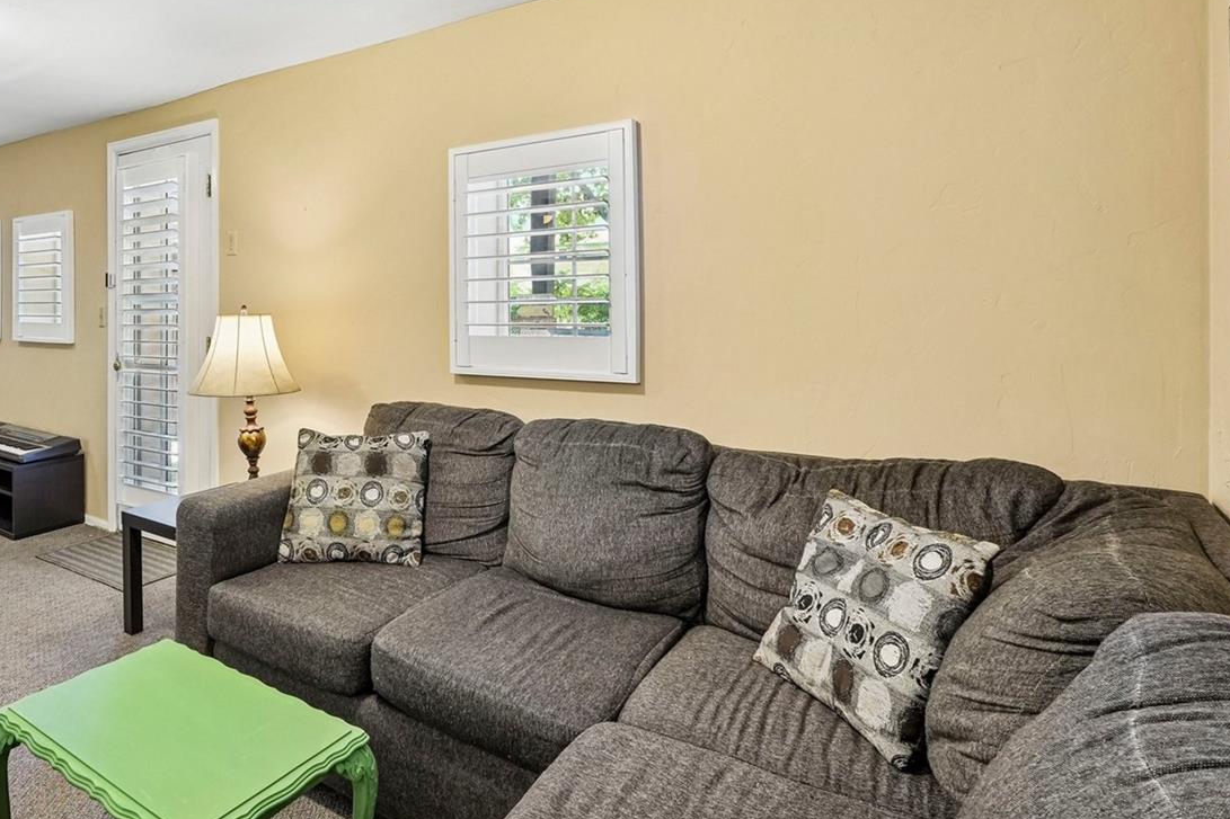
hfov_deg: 75.3
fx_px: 752
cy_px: 297
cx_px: 379
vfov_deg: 56.4
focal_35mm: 22
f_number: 8
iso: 800
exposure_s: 1/4
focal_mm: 10
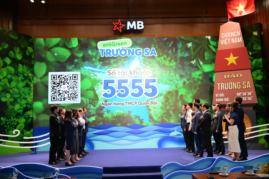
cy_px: 90
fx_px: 254
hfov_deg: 55.8
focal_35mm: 34
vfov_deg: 38.9
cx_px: 134
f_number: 3.2
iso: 500
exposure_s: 1/160
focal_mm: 34
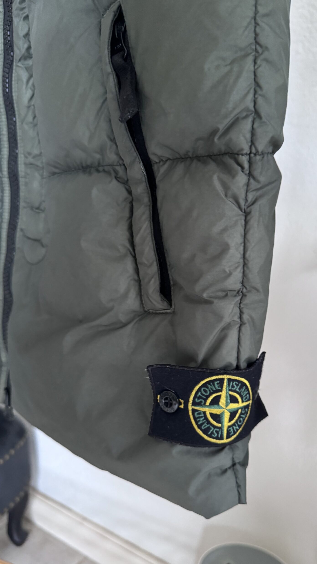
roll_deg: +0.4
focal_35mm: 27
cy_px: 288
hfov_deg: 42.6
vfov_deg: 69.8
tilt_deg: -11.4
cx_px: 197
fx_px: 403
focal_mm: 6.76
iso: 500
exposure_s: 1/60
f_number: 1.78
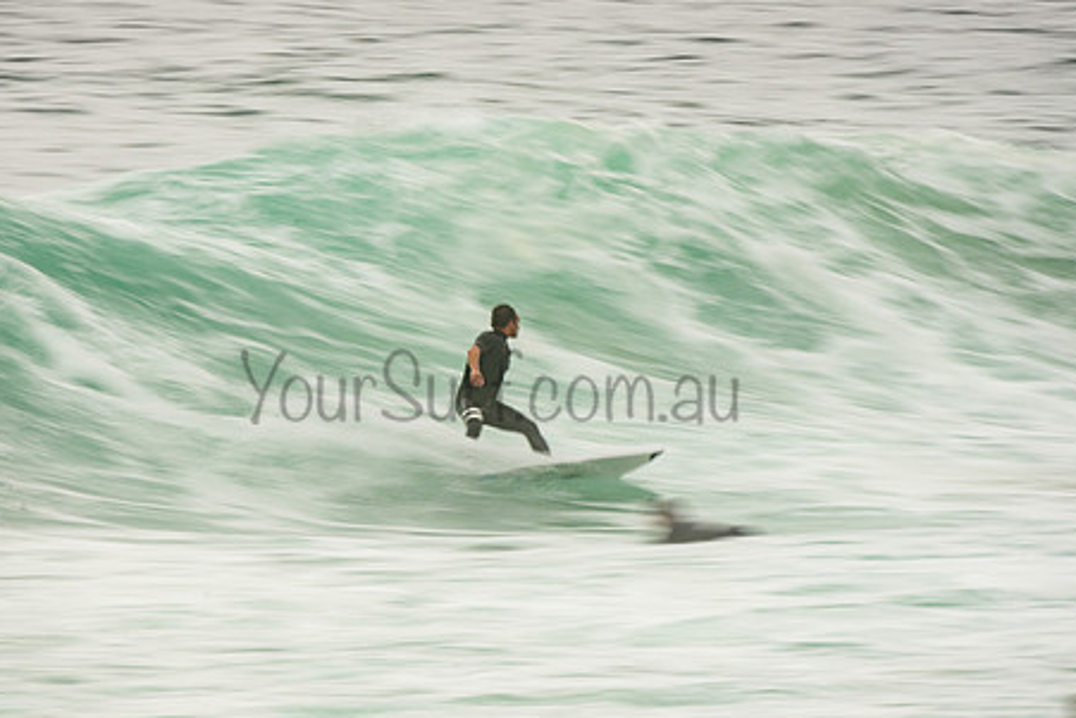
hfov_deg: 2.7
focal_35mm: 771
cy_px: 366
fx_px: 23050
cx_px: 487
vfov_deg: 1.8
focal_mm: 400
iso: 100
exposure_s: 1/30
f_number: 22
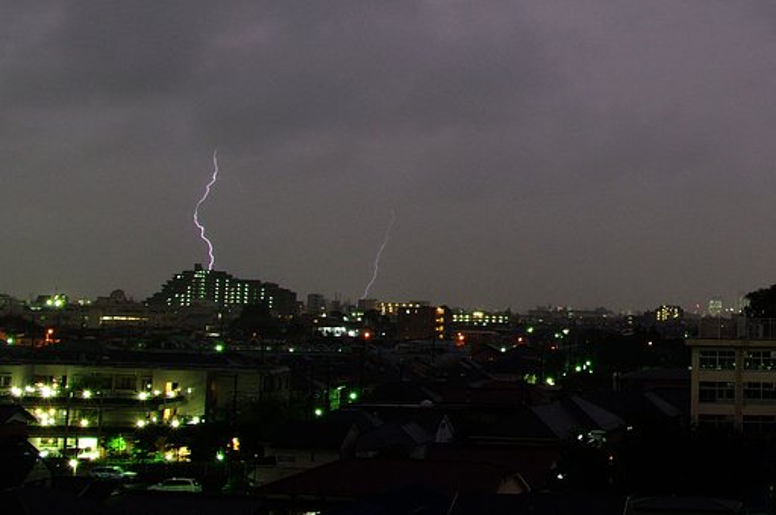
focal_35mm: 26
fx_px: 549
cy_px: 258
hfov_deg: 70.5
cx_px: 388
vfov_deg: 50.3
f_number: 6.7
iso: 100
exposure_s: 10
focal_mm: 17.01
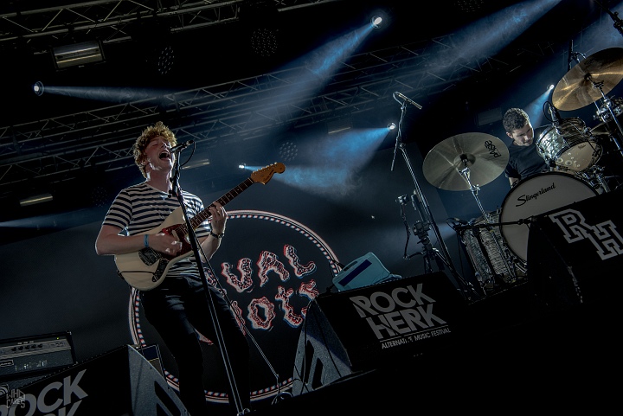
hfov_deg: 44.5
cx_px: 312
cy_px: 208
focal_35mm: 44
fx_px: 762
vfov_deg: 30.6
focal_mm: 44
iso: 400
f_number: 5.6
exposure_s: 1/125
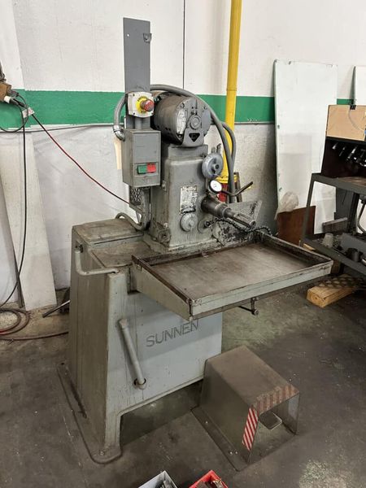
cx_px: 183
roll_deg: -1.2
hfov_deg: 56.8
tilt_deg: -21.5
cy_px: 244
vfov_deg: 71.6
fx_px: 338
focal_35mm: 24
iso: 500
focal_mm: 6.86
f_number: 1.78
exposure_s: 1/60
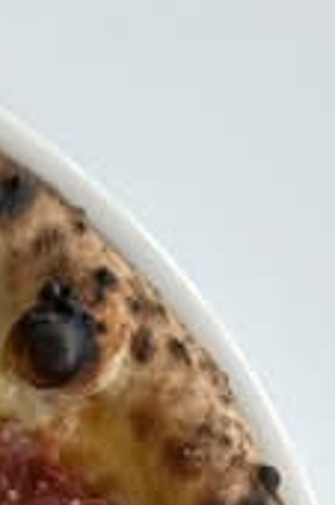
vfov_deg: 9.5
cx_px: -454
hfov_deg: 6.1
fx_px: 3007
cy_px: 605
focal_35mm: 215
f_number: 1.78
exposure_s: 1/100
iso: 125
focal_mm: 6.76
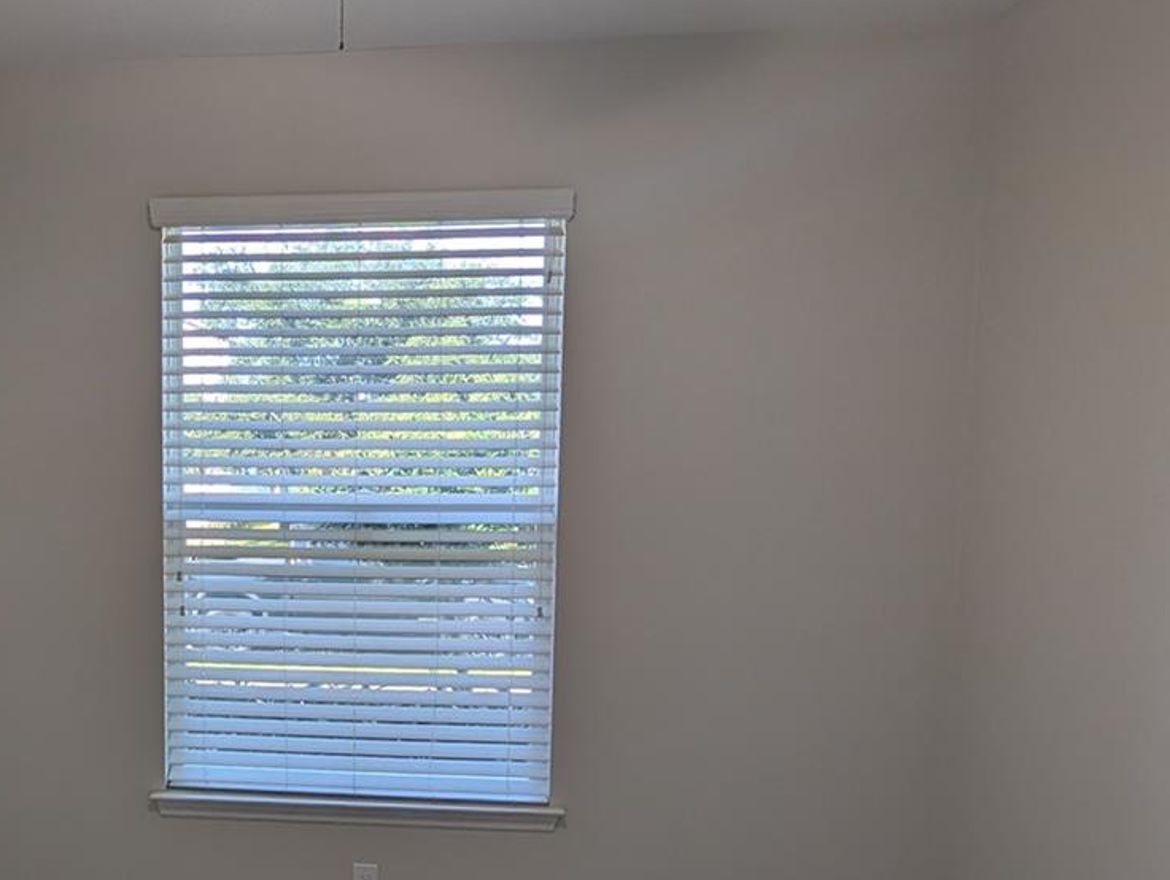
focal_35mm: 26
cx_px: 258
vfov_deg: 52.4
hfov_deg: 62.4
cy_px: 565
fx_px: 880
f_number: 1.7
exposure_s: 1/120
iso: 53
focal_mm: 2.02
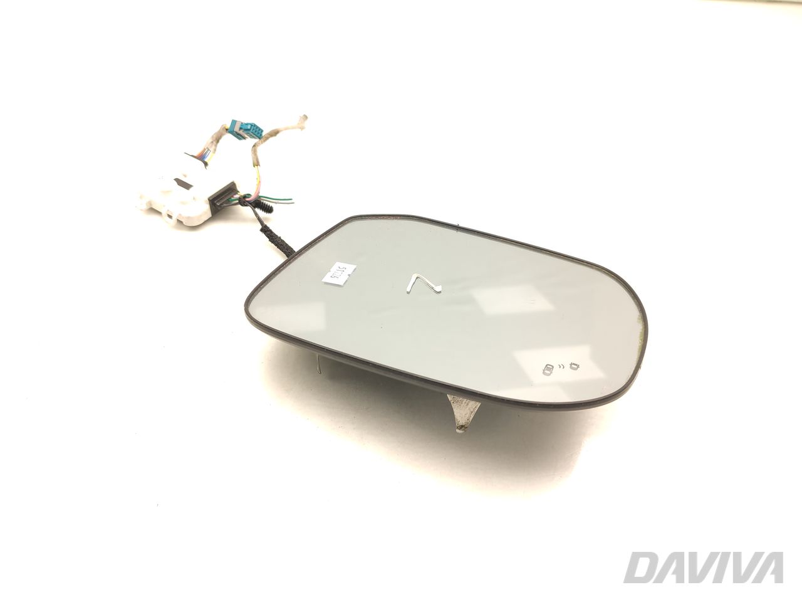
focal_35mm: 24
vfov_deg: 56.8
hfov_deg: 71.6
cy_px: 301
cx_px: 401
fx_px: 556
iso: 125
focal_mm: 5.89
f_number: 1.89
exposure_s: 1/80
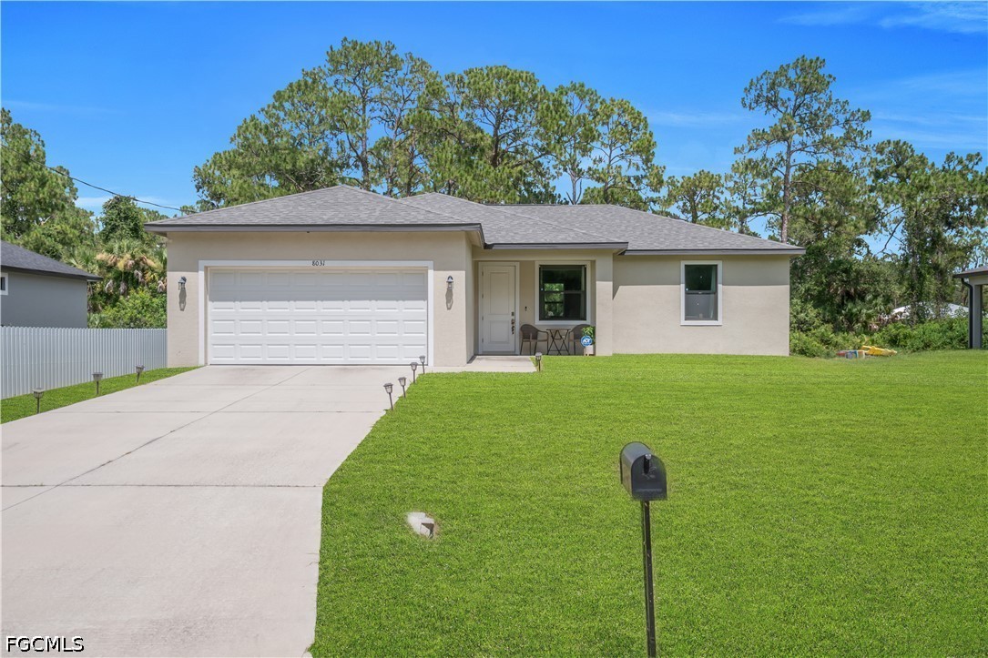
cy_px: 329
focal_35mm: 30
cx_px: 494
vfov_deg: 43.6
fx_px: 823
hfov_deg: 61.9
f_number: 8
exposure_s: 1/320
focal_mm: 20
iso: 100
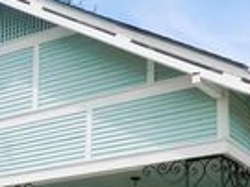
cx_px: 131
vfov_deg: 16.4
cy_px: 240
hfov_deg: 23.0
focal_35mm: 85
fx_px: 613
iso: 160
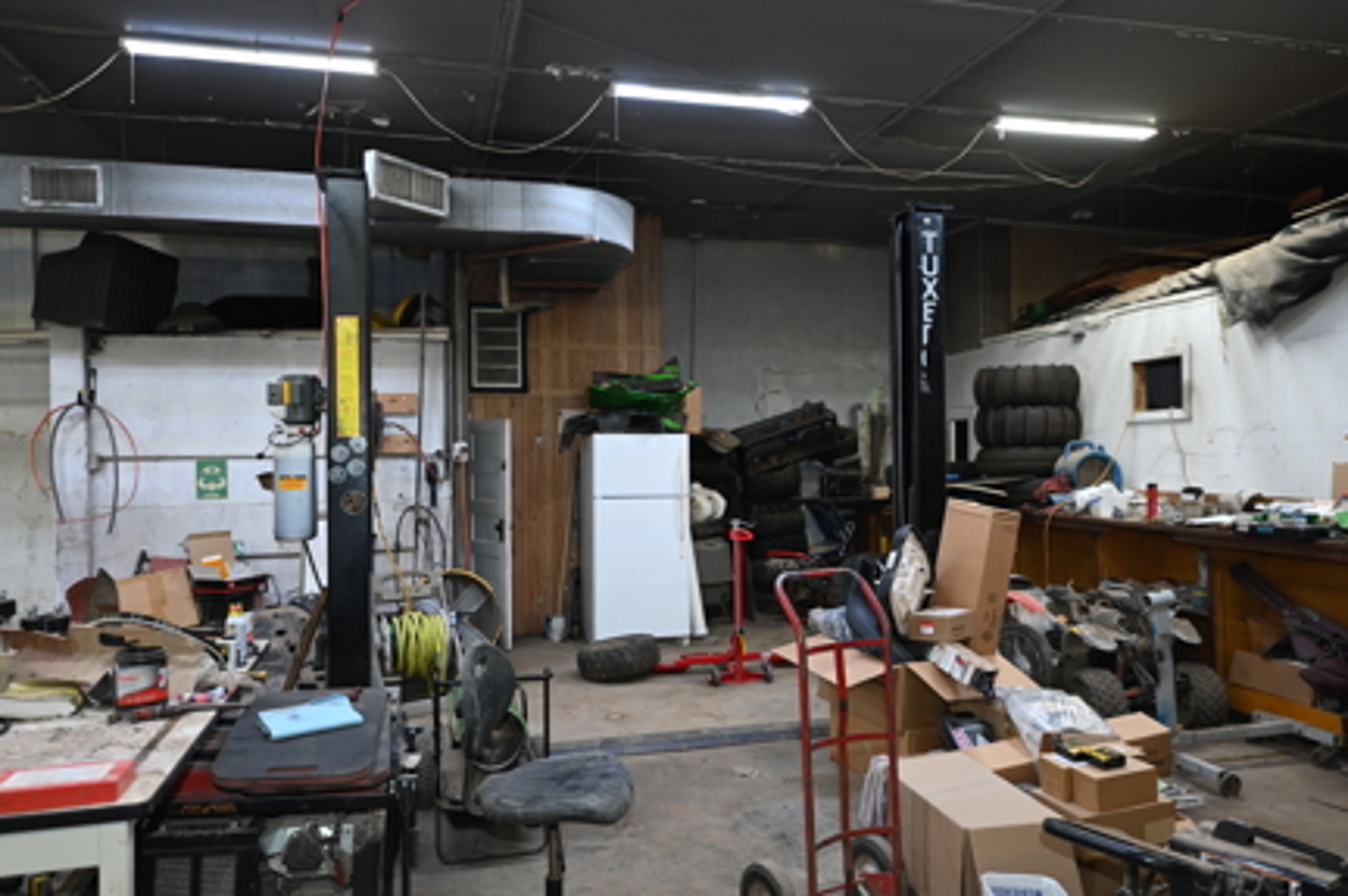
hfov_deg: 71.6
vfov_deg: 51.2
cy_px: 445
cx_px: 674
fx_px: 935
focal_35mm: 25
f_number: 2.8
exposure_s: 1/125
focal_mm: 24
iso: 1800
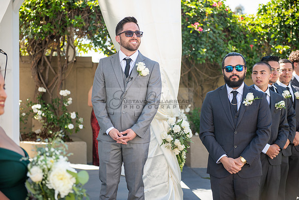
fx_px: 581
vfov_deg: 19.5
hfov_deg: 28.8
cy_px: 100
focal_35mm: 70
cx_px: 150
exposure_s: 1/250
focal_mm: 70
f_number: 2.8
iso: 100
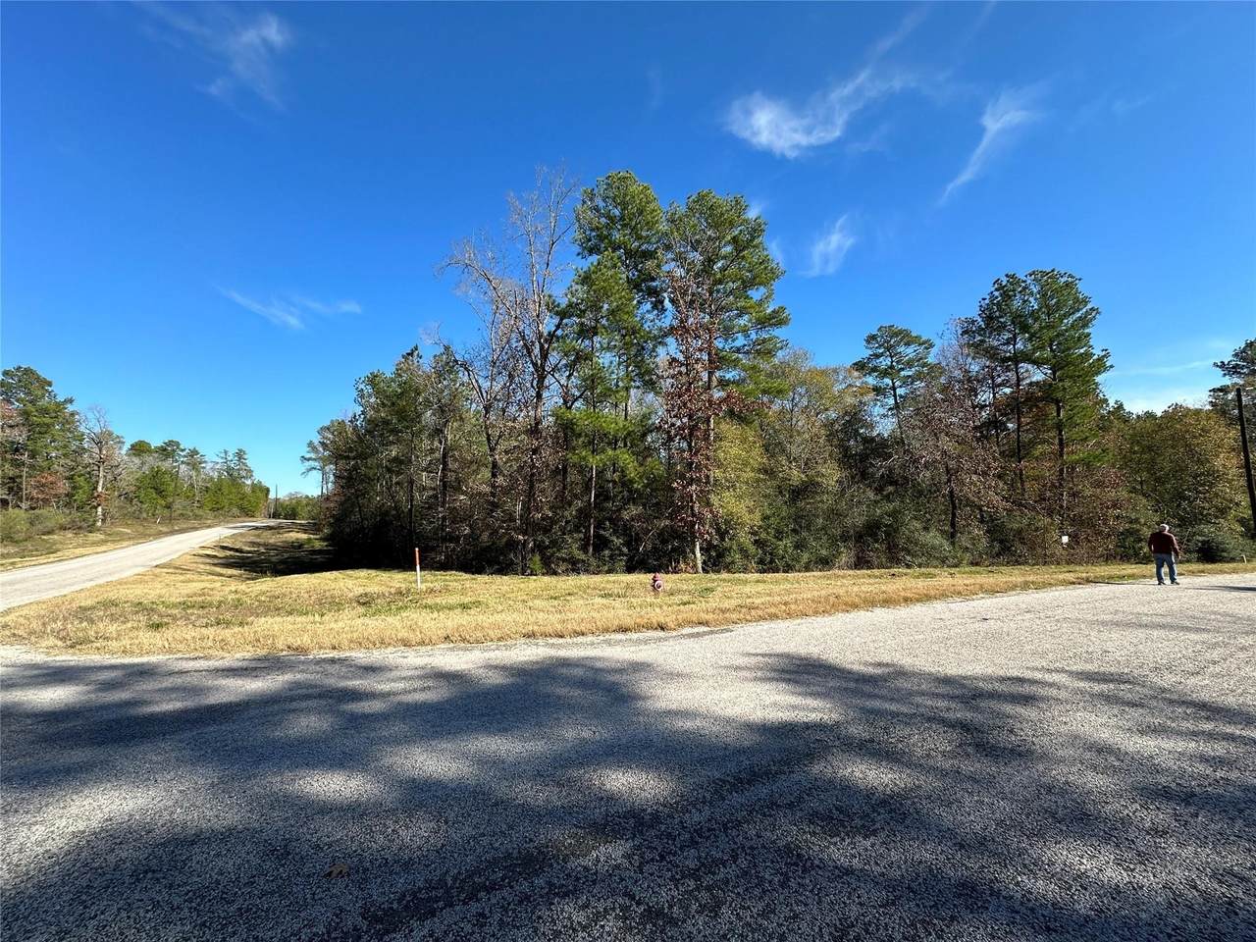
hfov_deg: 102.1
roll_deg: +0.2
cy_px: 471
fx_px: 508
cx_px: 628
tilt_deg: +4.9
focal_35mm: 14
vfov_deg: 85.7
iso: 40
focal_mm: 2.22
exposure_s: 1/1072
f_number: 2.2
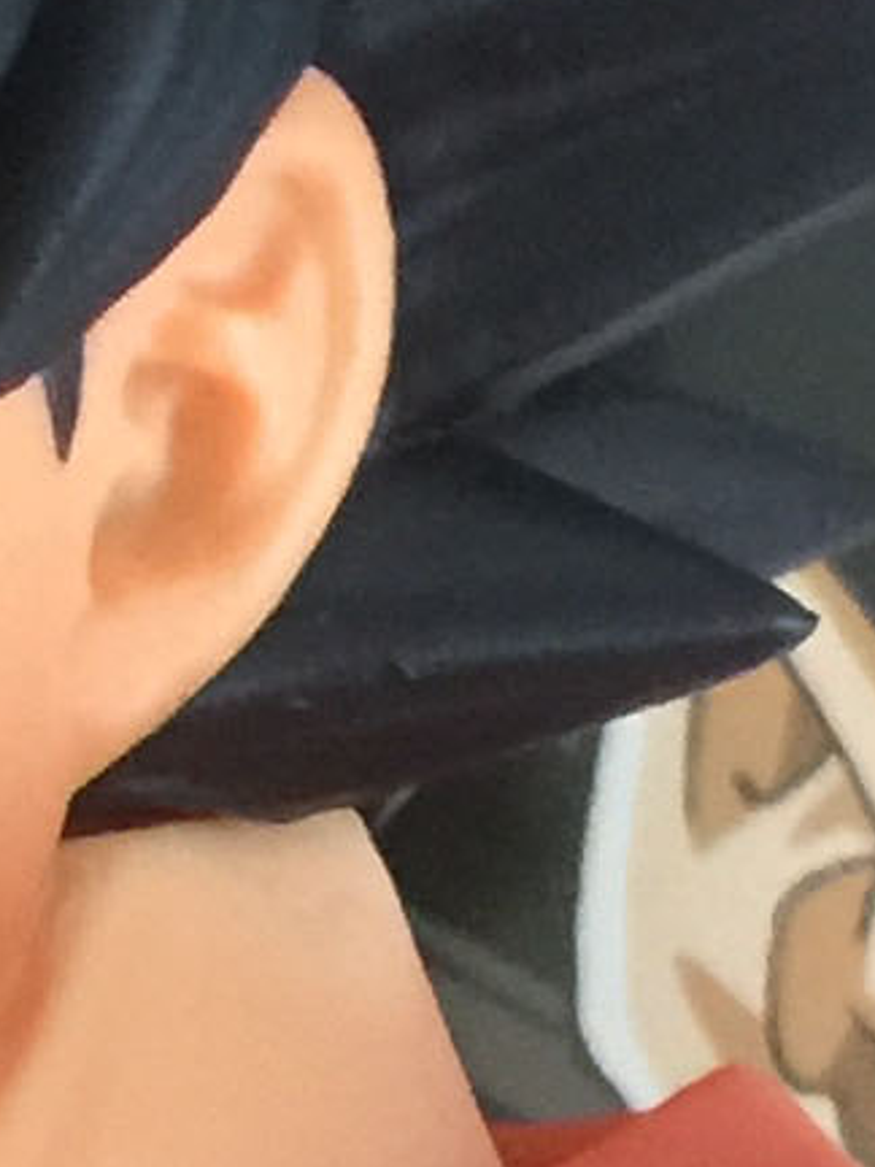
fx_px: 7381
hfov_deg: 6.7
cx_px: -497
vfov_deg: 8.9
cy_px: 1367
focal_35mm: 219
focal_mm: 4.15
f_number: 2.2
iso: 100
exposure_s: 1/10
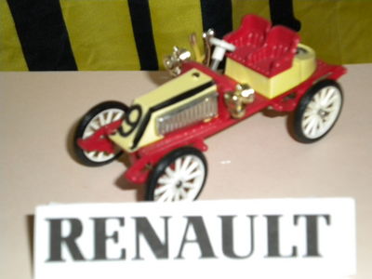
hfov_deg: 28.6
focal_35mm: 68
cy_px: 140
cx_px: 186
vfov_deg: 21.6
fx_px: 731
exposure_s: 1/60
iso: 400
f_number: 4.6
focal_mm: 12.3
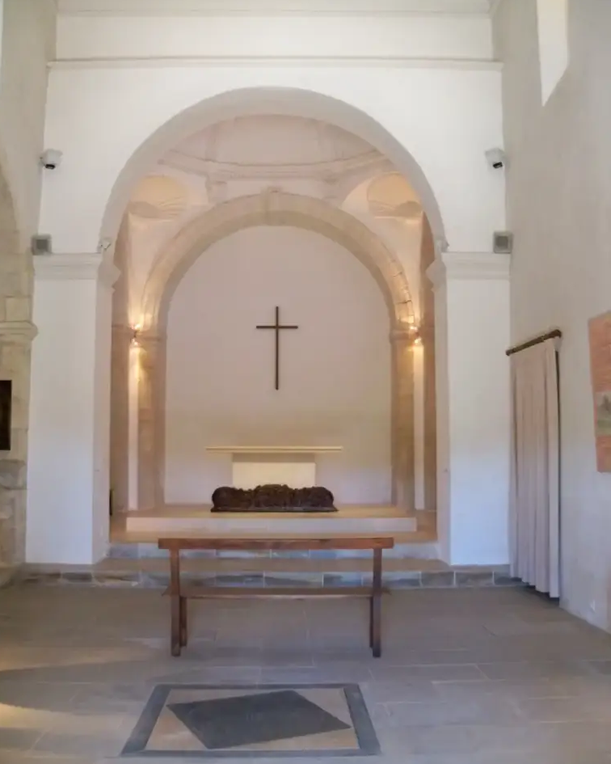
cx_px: 301
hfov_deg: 40.1
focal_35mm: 37
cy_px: 374
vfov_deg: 49.1
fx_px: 836
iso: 400
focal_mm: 6.2
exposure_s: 1/25
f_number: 3.5
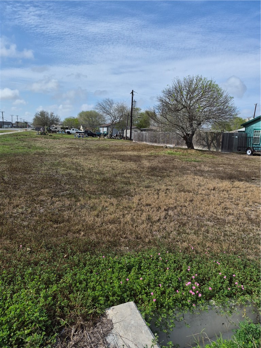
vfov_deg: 73.9
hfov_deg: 58.9
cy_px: 174
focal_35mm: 23
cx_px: 130
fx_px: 231
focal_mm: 5.4
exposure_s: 1/7344
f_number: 1.8
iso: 80
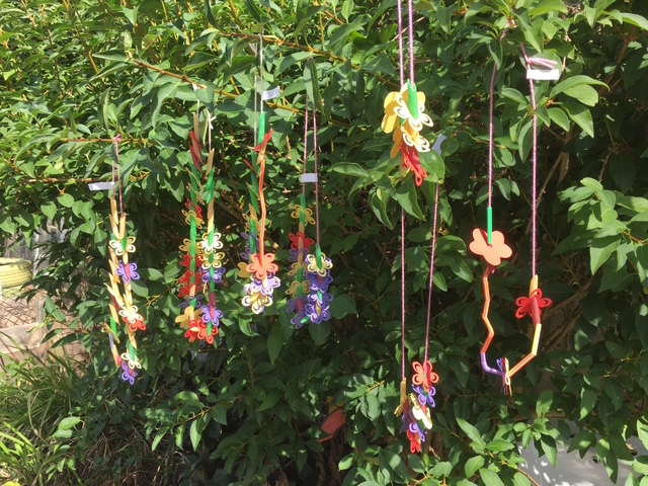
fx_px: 543
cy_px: 243
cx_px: 324
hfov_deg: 61.7
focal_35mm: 29
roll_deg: -1.3
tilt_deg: -7.1
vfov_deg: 48.2
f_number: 2.2
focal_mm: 4.15
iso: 32
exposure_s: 1/842
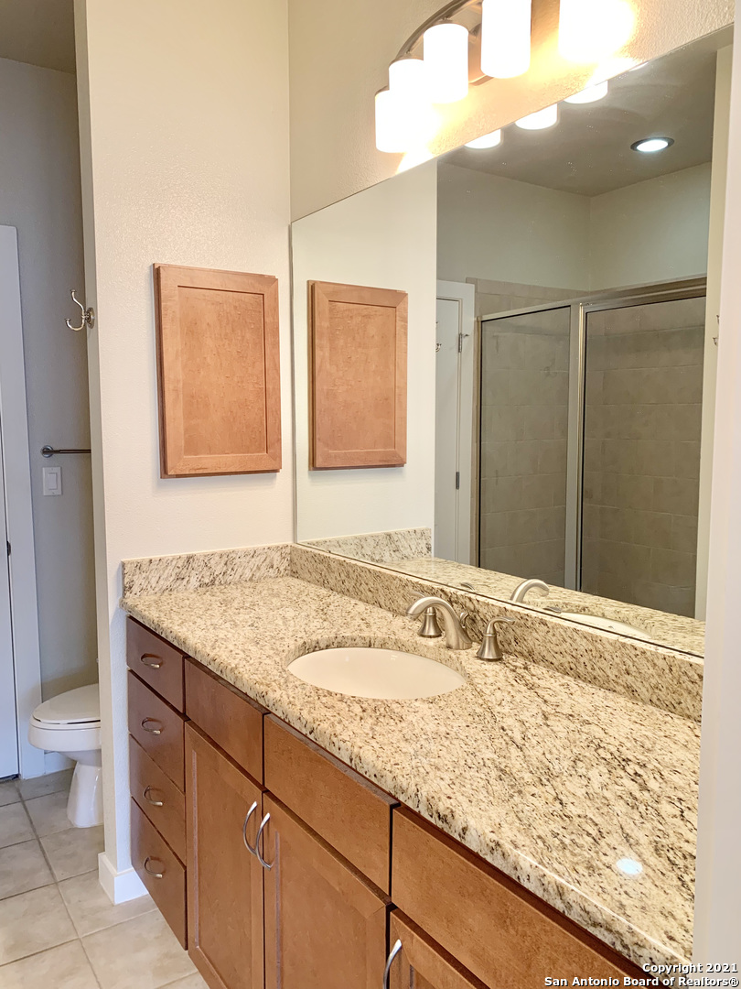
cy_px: 494
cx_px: 370
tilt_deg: -5.1
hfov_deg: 53.1
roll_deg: -0.2
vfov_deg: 67.3
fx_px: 742
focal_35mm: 26
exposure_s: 1/60
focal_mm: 4.25
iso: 125
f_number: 1.8
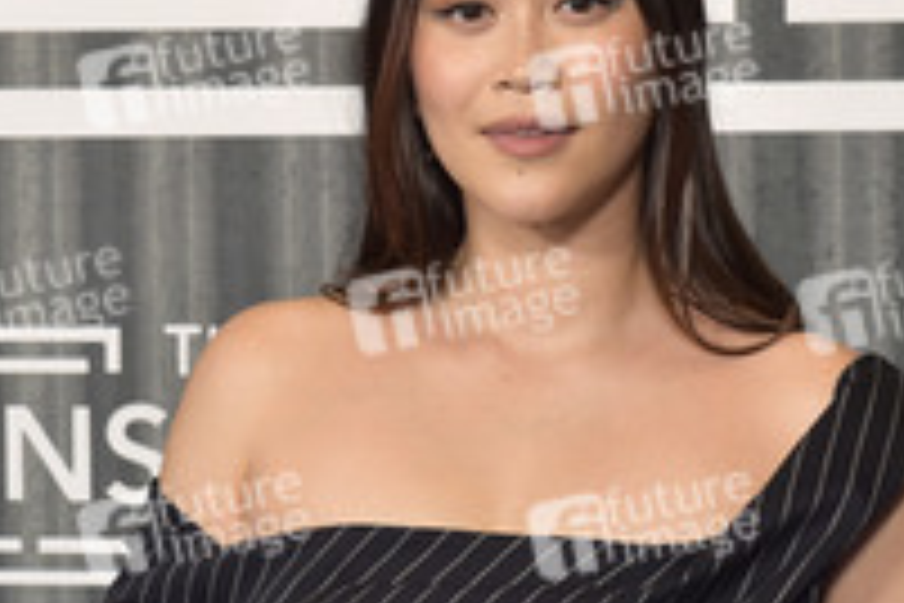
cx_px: 522
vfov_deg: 8.7
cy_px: 414
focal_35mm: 157
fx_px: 3942
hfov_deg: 13.1
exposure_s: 1/250
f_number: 6.3
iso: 2500
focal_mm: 70
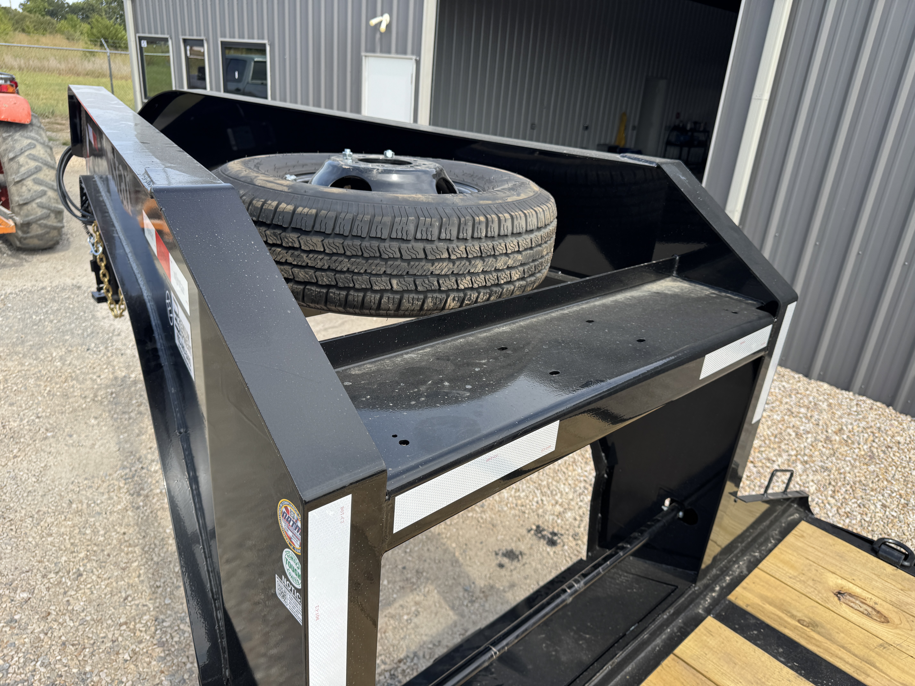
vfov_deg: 56.8
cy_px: 343
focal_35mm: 24
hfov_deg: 71.6
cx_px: 458
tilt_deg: -22.4
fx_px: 634
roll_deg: -4.1
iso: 80
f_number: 1.78
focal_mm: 6.76
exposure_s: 1/1597
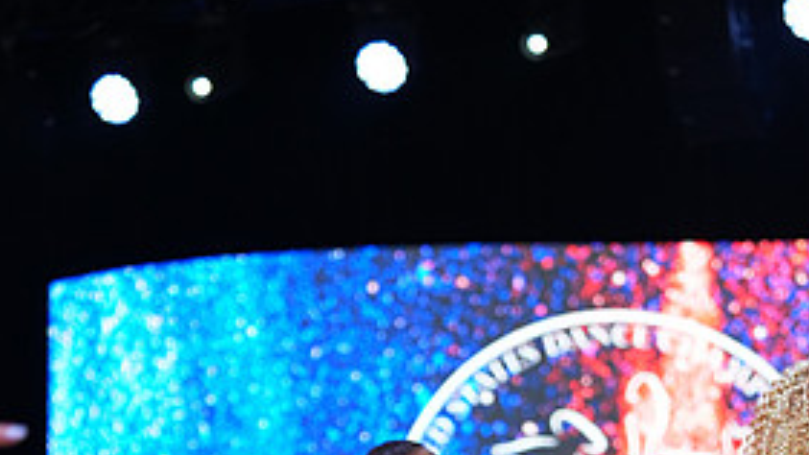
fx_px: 4075
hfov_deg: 11.3
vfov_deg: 6.3
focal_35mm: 190
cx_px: 531
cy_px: 824
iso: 1000
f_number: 4
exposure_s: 1/400
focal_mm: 88
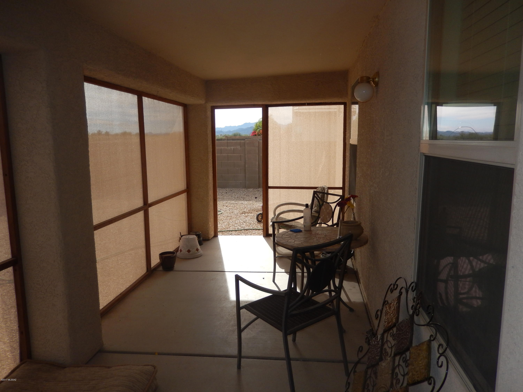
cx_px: 262
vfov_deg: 54.9
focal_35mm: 25
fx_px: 378
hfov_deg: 69.4
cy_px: 196
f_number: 3.4
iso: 125
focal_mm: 4.5
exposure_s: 1/800
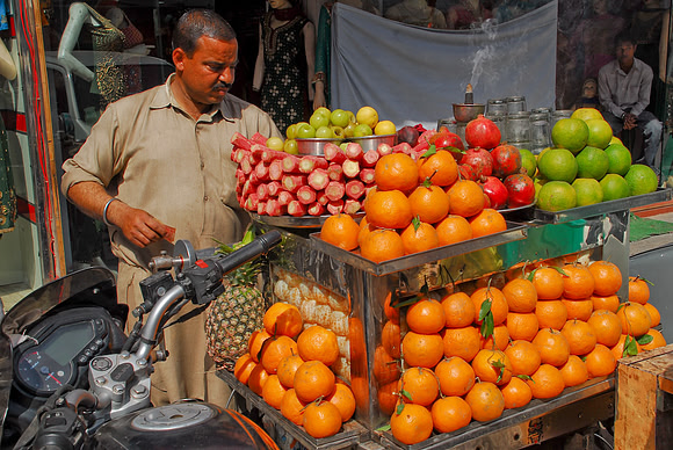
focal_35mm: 45
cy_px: 225
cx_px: 336
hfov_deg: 43.6
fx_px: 842
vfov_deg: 29.9
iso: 100
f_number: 14
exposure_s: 1/125
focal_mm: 30
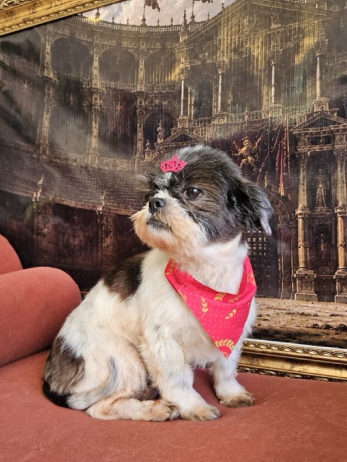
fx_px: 401
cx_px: 160
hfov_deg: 46.8
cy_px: 250
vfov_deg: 59.9
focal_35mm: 30
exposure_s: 1/180
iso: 200
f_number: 1.8
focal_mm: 5.4
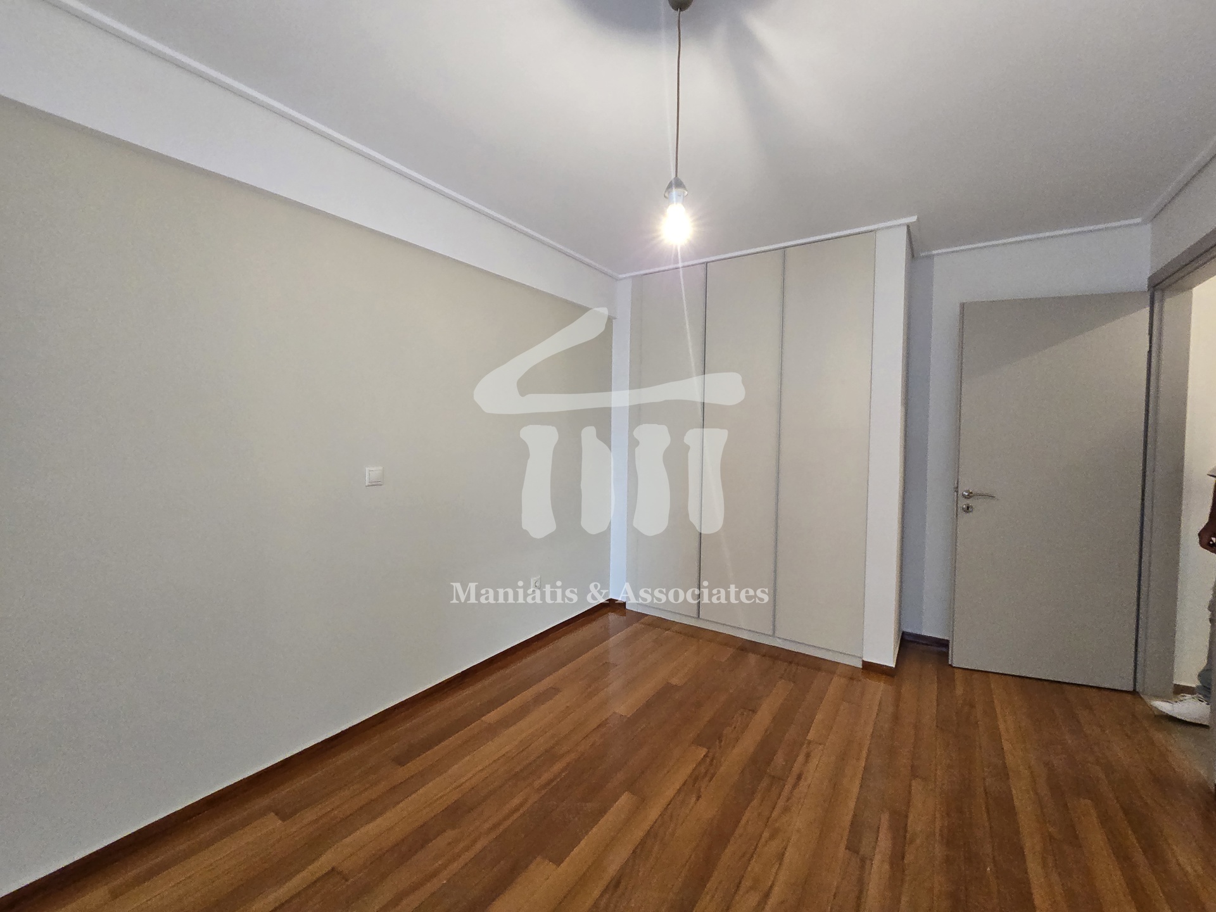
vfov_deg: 89.9
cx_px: 608
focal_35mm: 13
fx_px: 457
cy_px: 456
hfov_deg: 106.2
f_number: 2.2
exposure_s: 1/50
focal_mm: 2.2
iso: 320
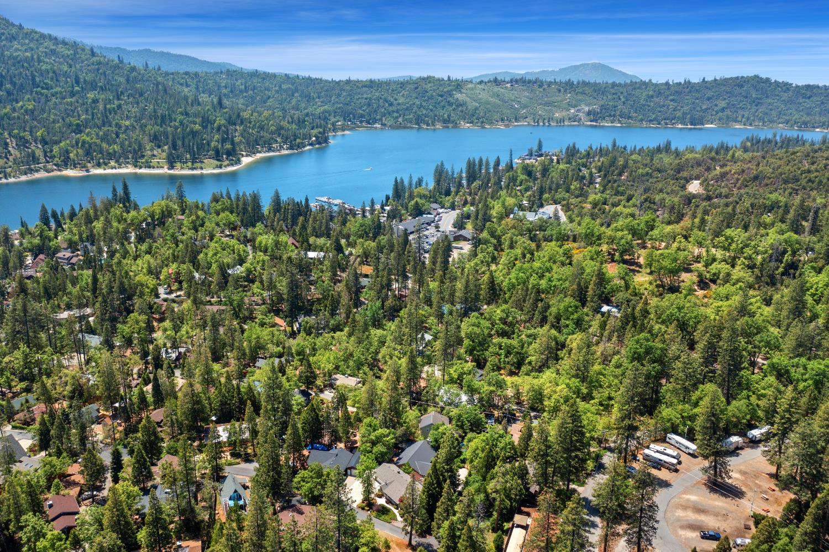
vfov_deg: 46.4
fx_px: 645
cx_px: 414
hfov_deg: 65.5
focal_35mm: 28
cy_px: 276
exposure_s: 1/1000
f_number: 2.8
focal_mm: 10.26
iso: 100
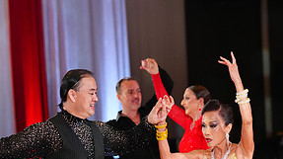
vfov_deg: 5.2
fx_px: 1732
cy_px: 207
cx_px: 159
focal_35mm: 231
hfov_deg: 9.3
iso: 3200
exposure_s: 1/640
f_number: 3.2
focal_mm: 109
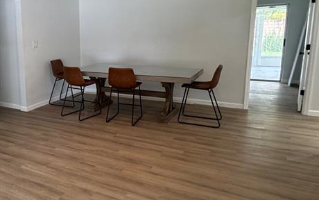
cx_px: 66
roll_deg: +1.9
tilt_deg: -9.5
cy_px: 81
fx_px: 287
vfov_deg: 38.2
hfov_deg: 54.3
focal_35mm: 33
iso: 250
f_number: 2.2
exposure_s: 1/60
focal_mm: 2.22
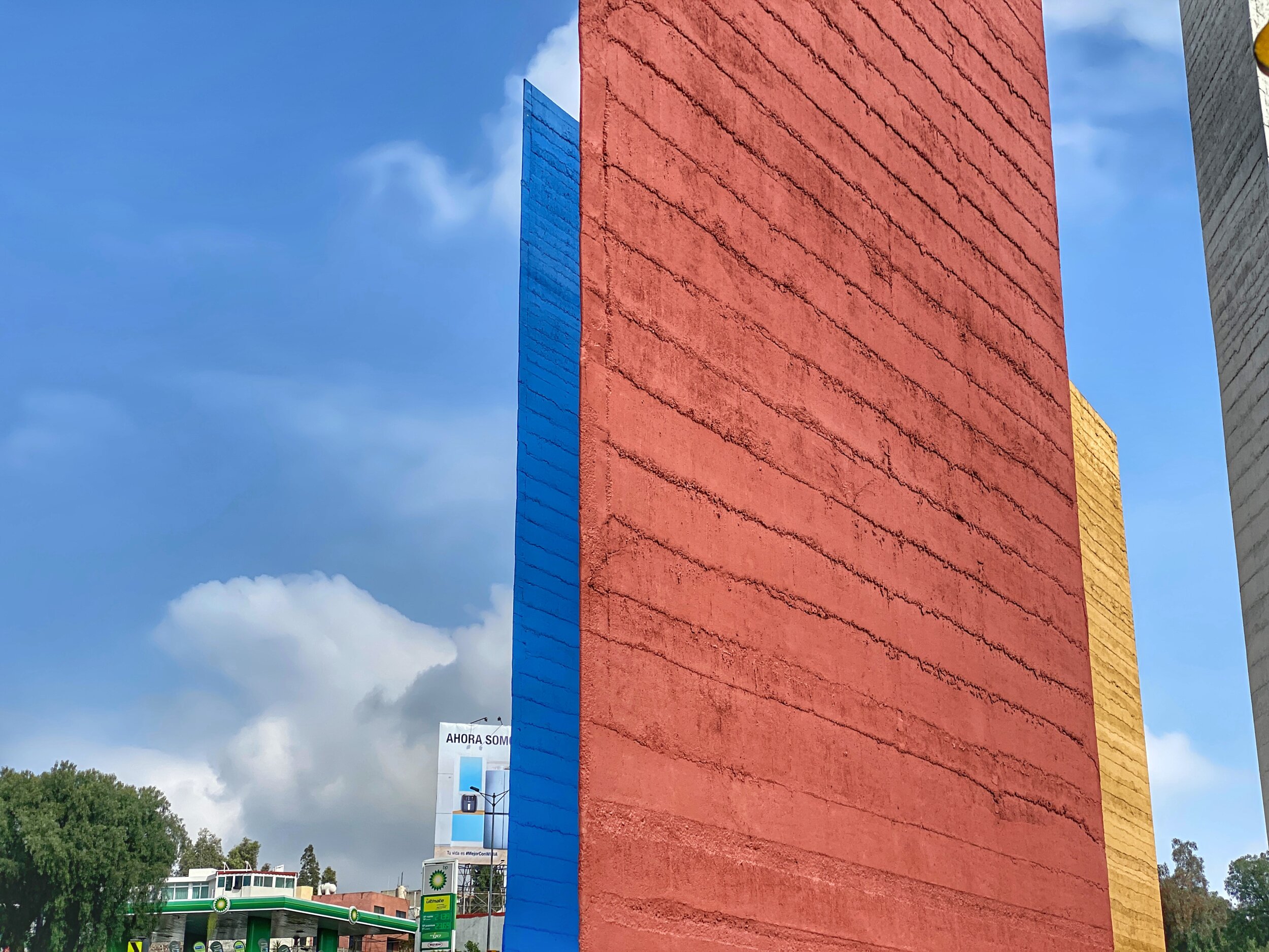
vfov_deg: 28.0
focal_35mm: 52
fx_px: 1906
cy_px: 476
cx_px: 634
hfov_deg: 36.8
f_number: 2
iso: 20
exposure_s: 1/1712
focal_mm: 6
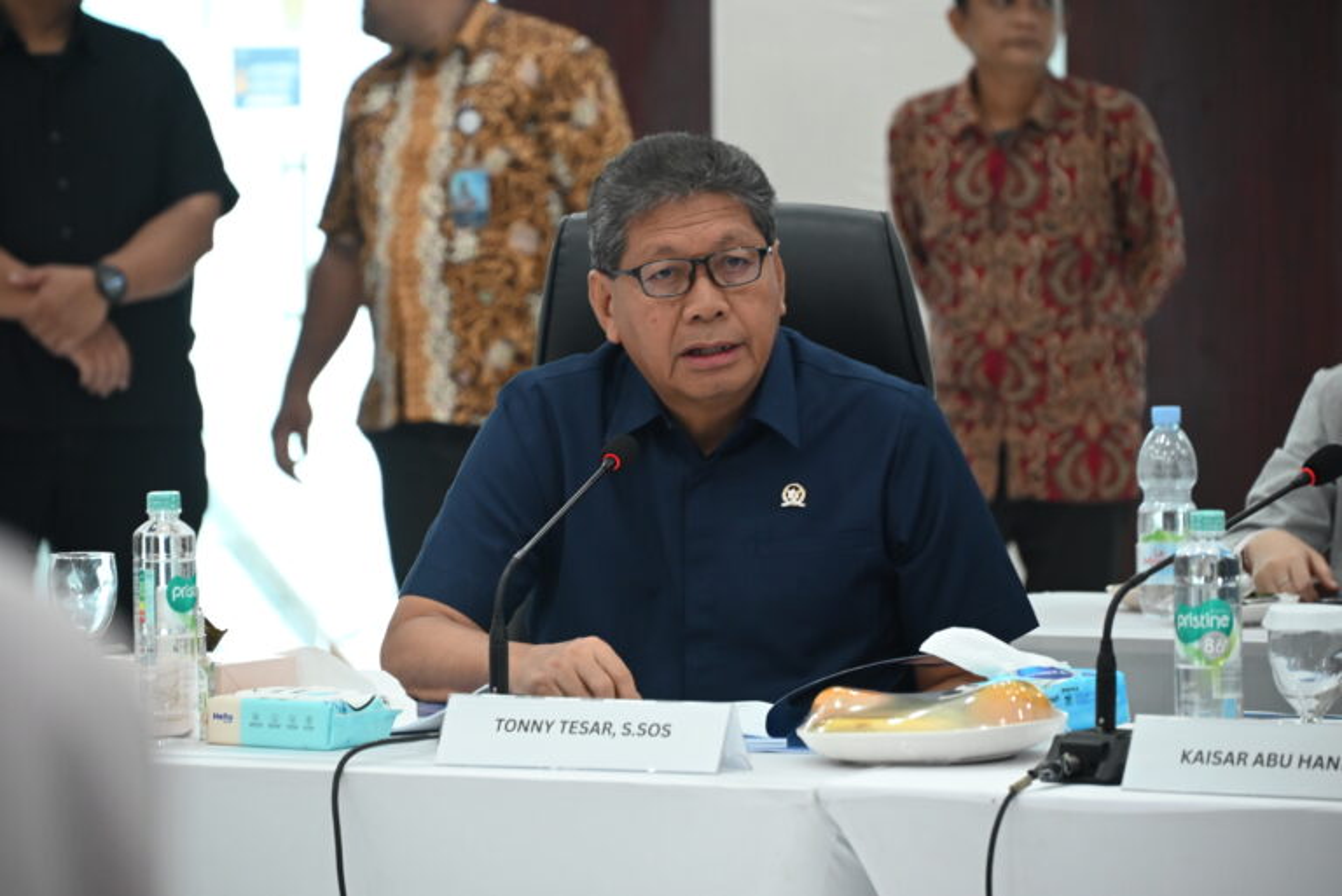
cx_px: 671
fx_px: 7459
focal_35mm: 200
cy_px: 448
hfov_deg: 10.3
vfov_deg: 6.9
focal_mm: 200
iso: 2200
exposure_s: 1/60
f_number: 6.3
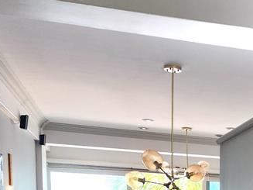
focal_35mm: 72
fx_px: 526
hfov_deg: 25.1
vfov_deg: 18.4
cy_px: 272
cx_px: 279
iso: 160
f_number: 1.8
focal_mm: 6.4
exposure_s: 1/180
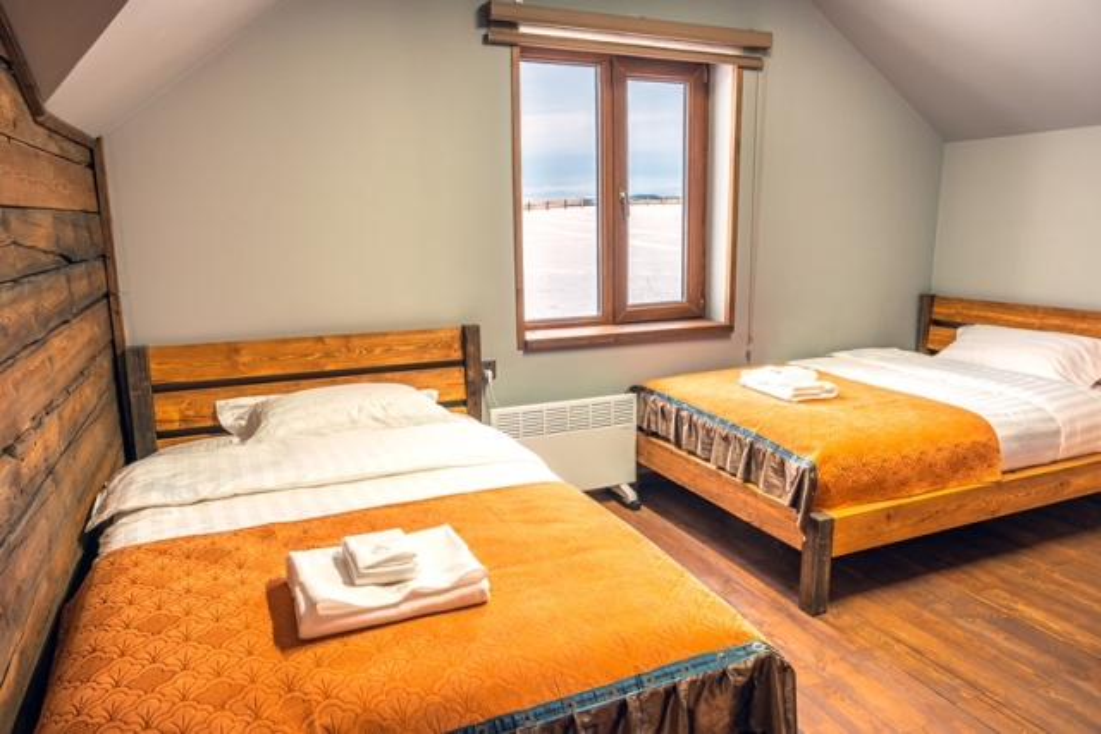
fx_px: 734
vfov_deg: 53.2
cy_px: 367
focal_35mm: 24
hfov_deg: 73.7
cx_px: 550
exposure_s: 1/60
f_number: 9
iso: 500
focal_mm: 24
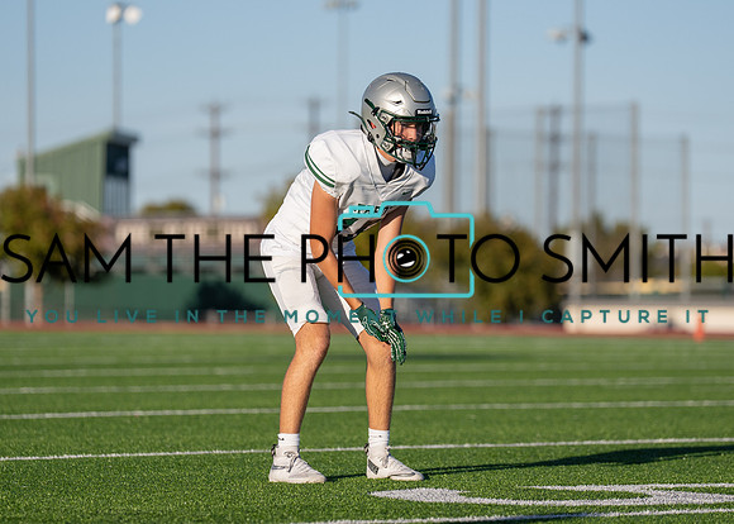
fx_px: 4262
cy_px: 268
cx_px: 401
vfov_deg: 7.0
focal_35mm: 205
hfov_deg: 9.8
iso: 160
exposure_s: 1/4000
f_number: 2.8
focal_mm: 152
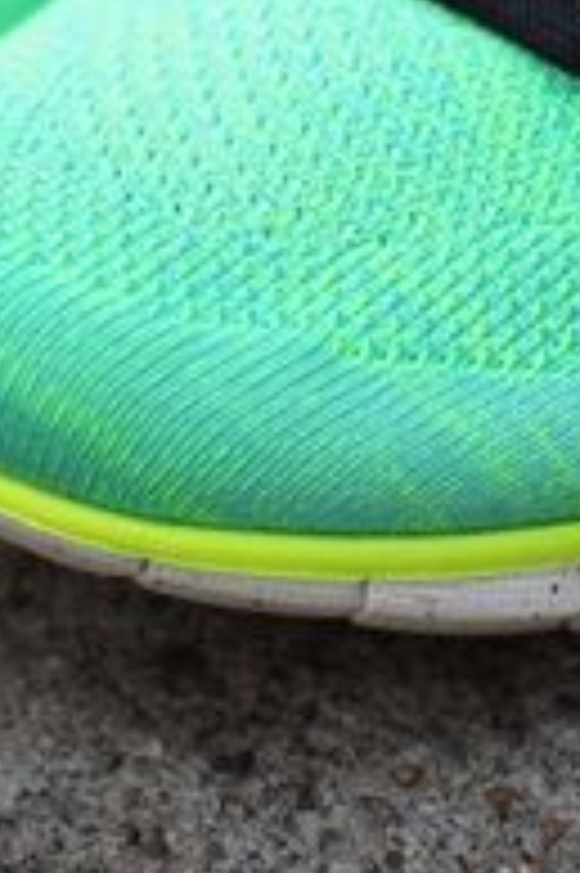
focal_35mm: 147
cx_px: 166
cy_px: 130
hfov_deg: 9.3
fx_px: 3559
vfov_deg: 13.9
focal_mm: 50
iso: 125
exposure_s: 1/500
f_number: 4.5
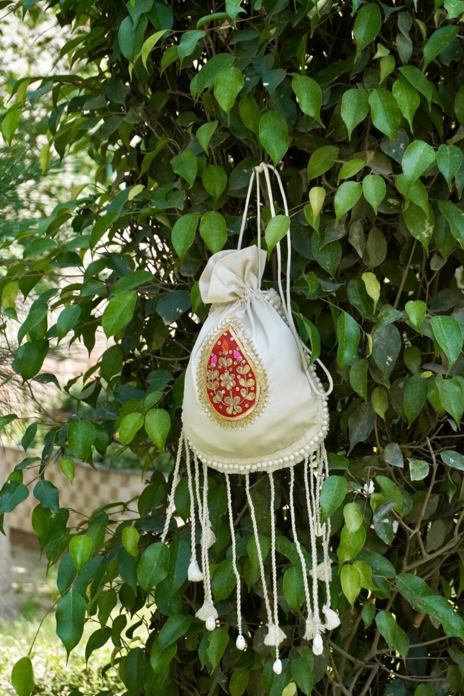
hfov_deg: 18.2
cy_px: 348
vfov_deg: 27.0
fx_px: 1450
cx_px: 232
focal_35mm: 75
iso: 800
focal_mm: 50
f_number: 6.3
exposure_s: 1/800
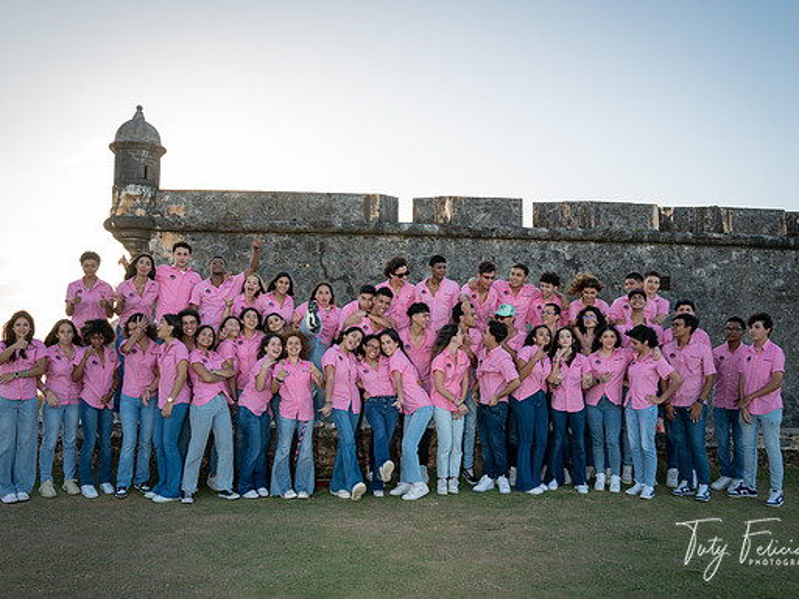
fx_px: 670
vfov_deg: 48.2
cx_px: 398
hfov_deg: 61.6
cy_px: 330
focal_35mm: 29
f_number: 5.6
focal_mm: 24
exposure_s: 1/250
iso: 200
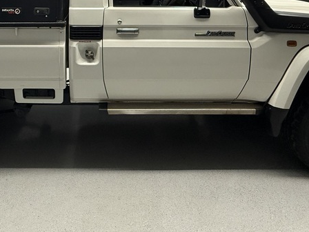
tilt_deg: -4.3
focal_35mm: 32
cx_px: 93
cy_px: 2
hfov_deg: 55.1
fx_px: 286
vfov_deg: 39.2
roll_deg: +0.9
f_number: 2.2
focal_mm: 2.22
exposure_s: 1/100
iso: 250
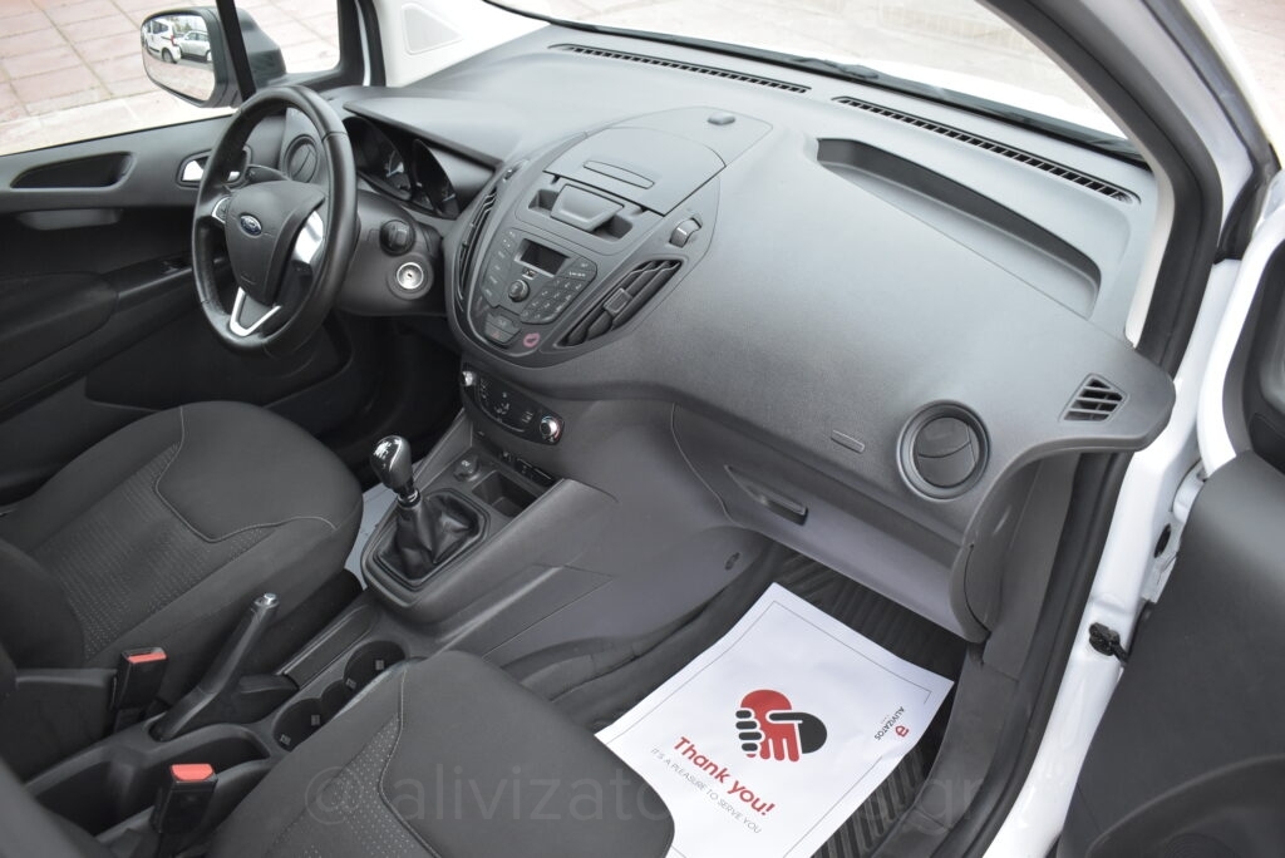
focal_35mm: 30
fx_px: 1071
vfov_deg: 43.7
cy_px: 429
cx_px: 642
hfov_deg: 61.9
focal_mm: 20
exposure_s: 1/1250
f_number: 3.5
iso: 1600
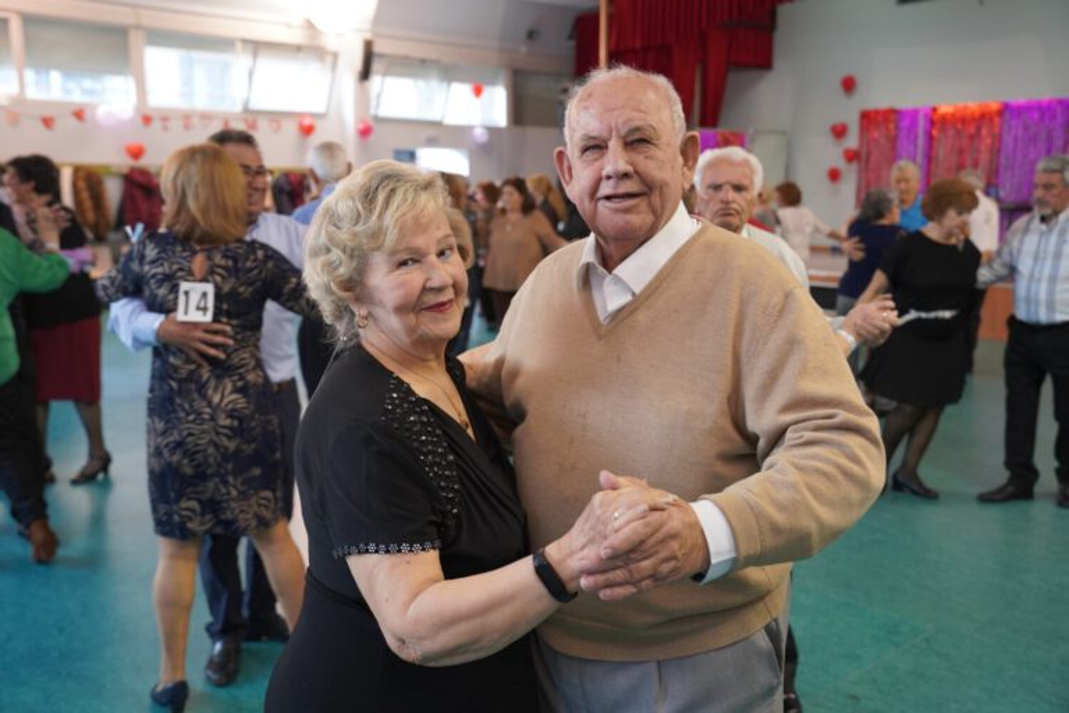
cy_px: 356
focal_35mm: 35
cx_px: 534
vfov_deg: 37.9
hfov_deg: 54.4
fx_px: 1039
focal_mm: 35
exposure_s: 1/160
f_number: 4
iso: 2000
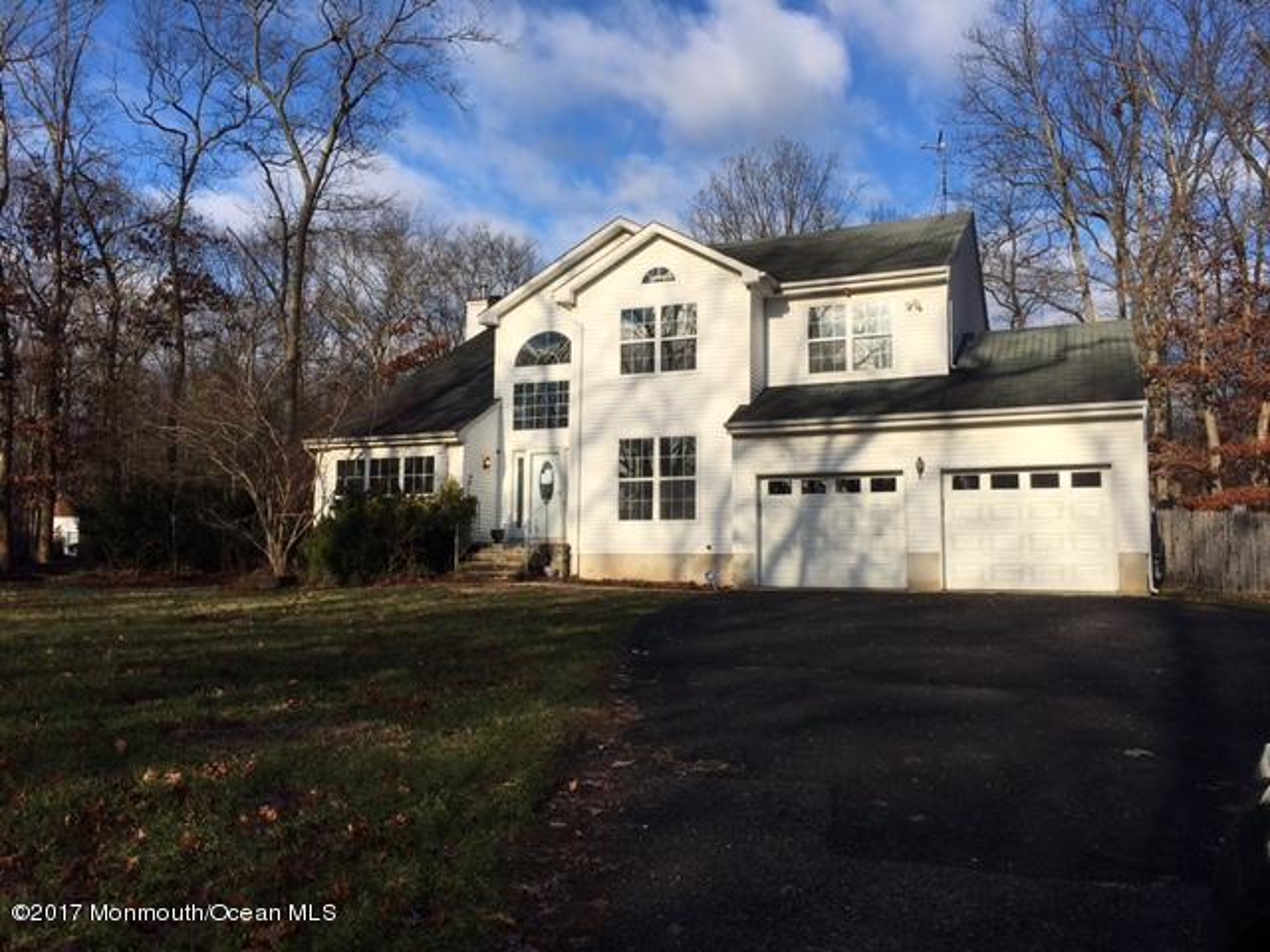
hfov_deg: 61.7
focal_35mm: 29
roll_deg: -2.0
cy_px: 476
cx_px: 635
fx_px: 1064
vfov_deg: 48.2
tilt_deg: +7.0
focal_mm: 4.15
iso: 25
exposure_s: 1/1972
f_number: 2.2
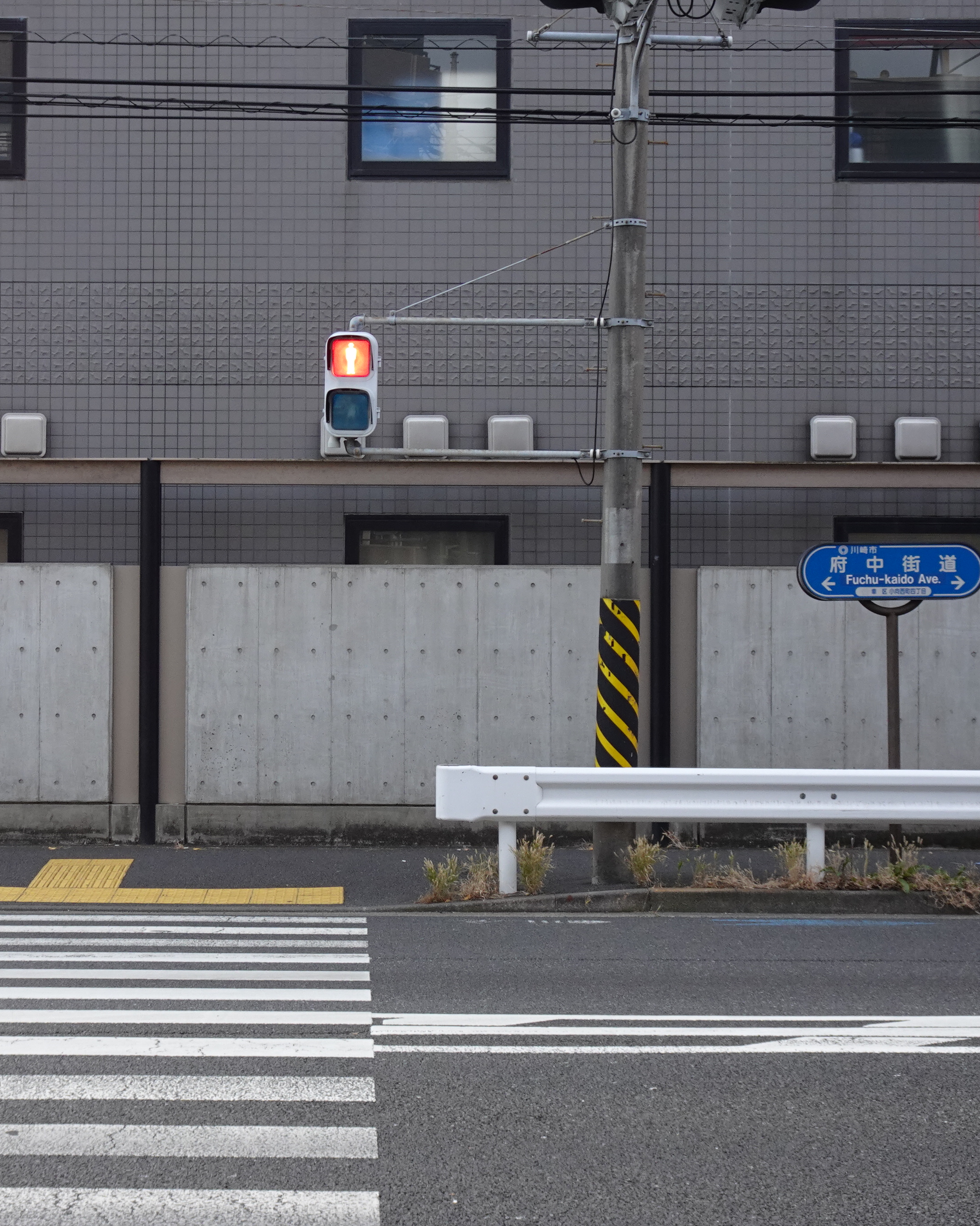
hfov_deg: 20.9
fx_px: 2647
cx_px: 367
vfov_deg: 26.1
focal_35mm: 73
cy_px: 613
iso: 100
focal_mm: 8.94
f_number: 4.5
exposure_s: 1/125
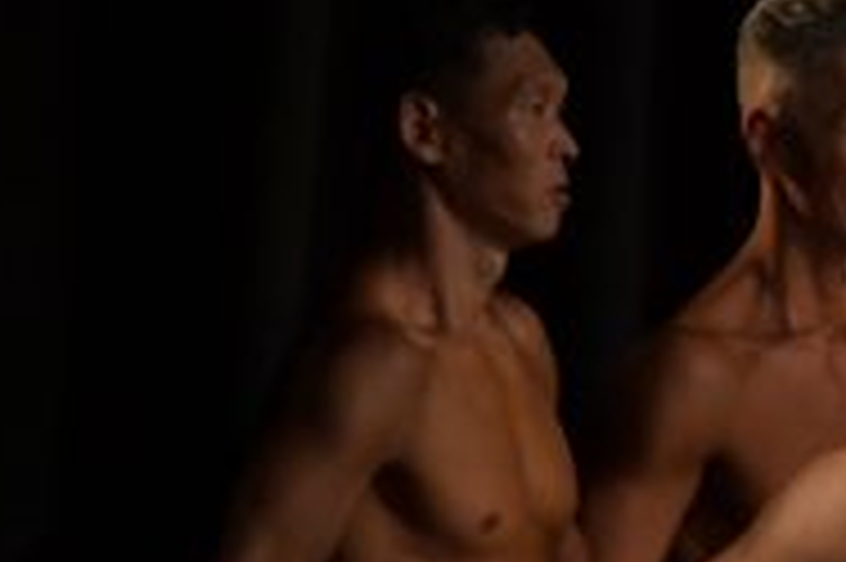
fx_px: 24653
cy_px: 1120
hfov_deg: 2.0
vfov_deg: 1.3
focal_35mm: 1050
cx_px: 1532
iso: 3200
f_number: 5.6
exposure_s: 1/400
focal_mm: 170
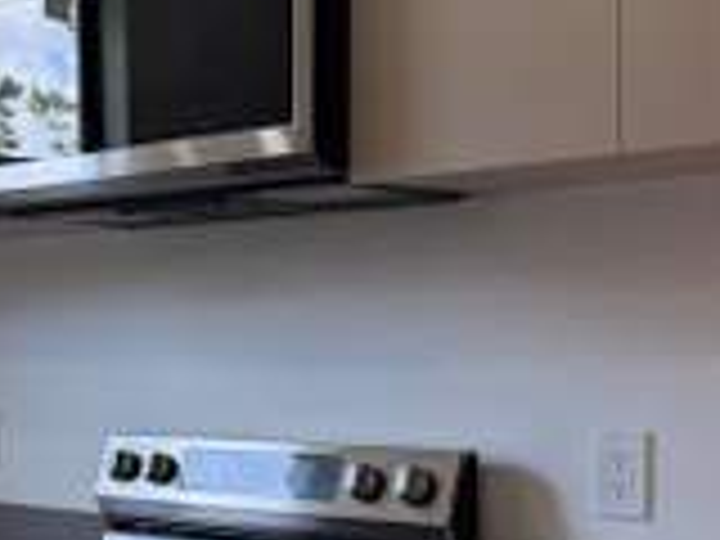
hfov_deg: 26.3
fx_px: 1498
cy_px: 374
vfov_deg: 20.3
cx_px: 99
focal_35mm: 72
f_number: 1.78
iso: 160
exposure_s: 1/171
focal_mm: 6.76
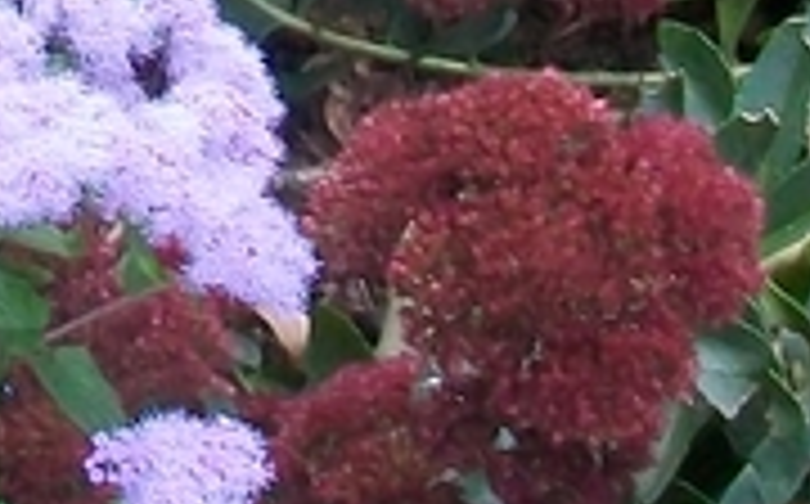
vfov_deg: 6.7
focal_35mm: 193
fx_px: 4255
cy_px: -76
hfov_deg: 10.8
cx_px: -50
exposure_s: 1/40
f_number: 2.8
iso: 160
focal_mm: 5.7
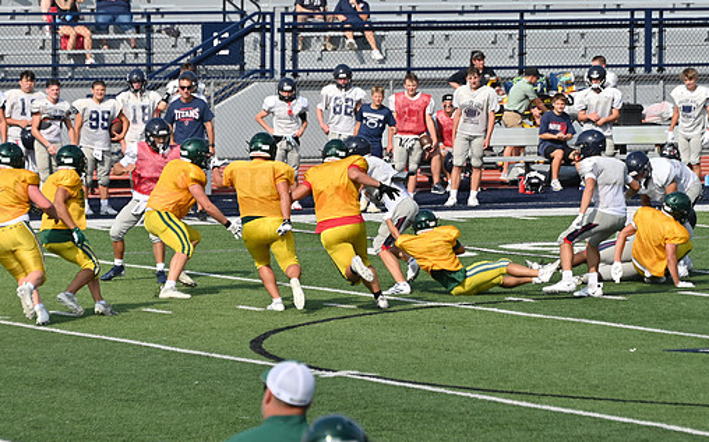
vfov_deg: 4.0
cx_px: 391
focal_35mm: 332
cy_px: 178
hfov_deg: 6.3
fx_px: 6412
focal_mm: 190
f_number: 5.6
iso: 100
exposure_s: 1/800
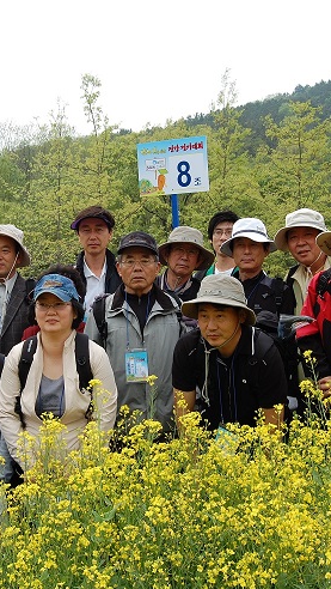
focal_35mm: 48
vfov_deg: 42.9
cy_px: 292
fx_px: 748
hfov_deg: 24.8
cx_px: 108
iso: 200
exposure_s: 1/250
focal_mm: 20
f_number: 8
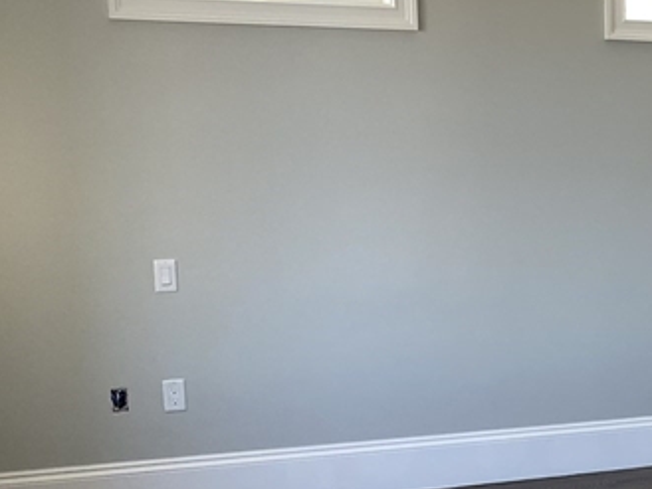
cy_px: 362
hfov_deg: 21.6
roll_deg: +0.0
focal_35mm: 81
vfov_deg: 18.1
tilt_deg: -12.0
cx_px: 870
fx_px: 1526
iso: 64
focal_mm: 4.25
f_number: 1.8
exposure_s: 1/120
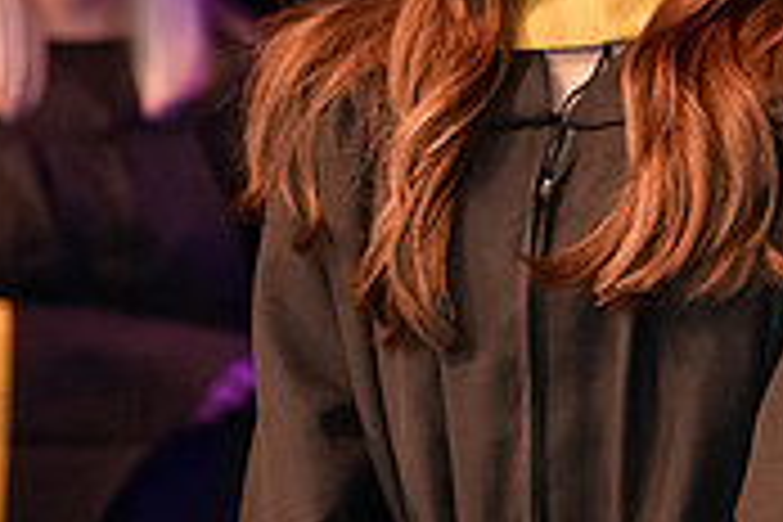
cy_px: 142
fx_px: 8721
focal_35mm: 401
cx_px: 693
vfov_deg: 3.4
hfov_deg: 5.1
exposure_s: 1/200
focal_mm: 120
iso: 3200
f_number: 3.2
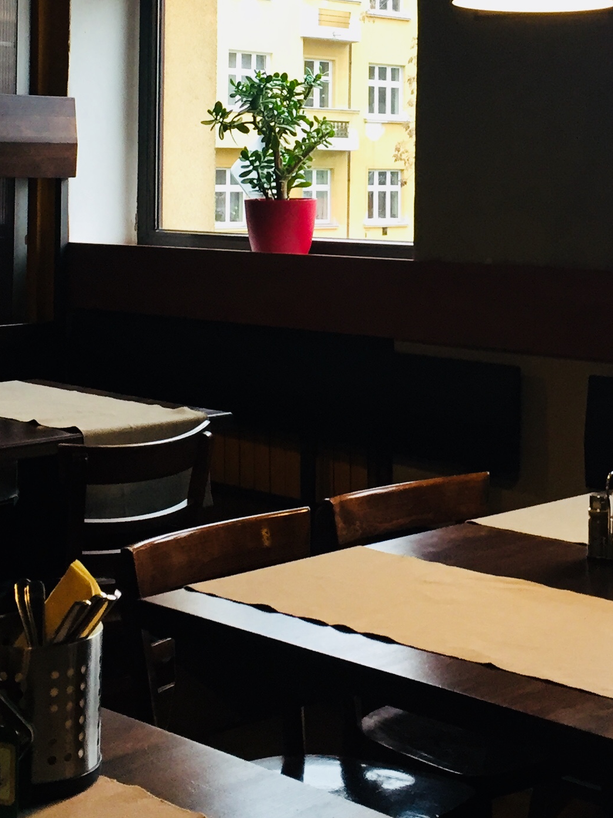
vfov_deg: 27.9
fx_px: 1606
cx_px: 382
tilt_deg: +1.2
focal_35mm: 68
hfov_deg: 21.6
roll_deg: -0.6
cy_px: 154
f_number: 2.2
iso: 64
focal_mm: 4.15
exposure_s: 1/33
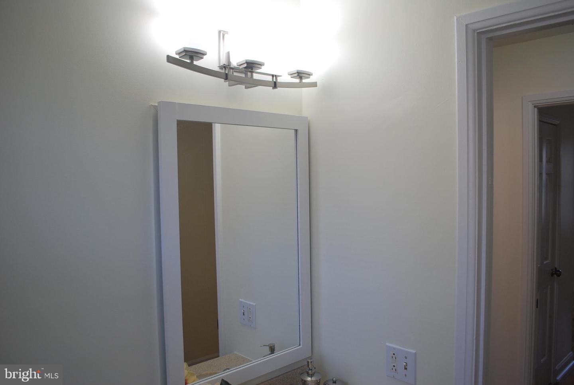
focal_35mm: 27
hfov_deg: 67.3
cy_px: 192
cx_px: 287
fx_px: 431
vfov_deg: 48.1
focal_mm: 18
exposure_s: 1/60
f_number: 4
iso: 200
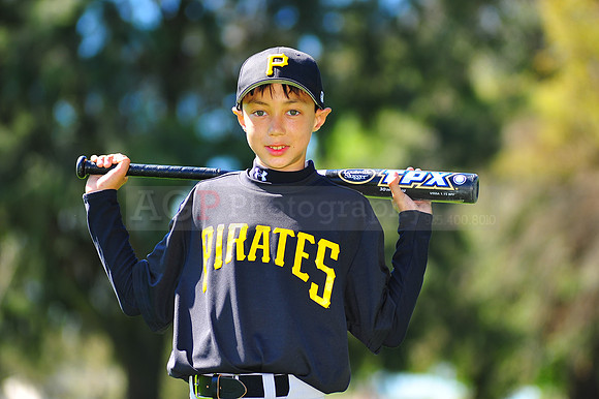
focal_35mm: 180
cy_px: 200
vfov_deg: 7.6
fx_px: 2993
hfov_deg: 11.4
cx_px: 300
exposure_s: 1/400
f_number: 4.5
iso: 200
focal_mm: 180
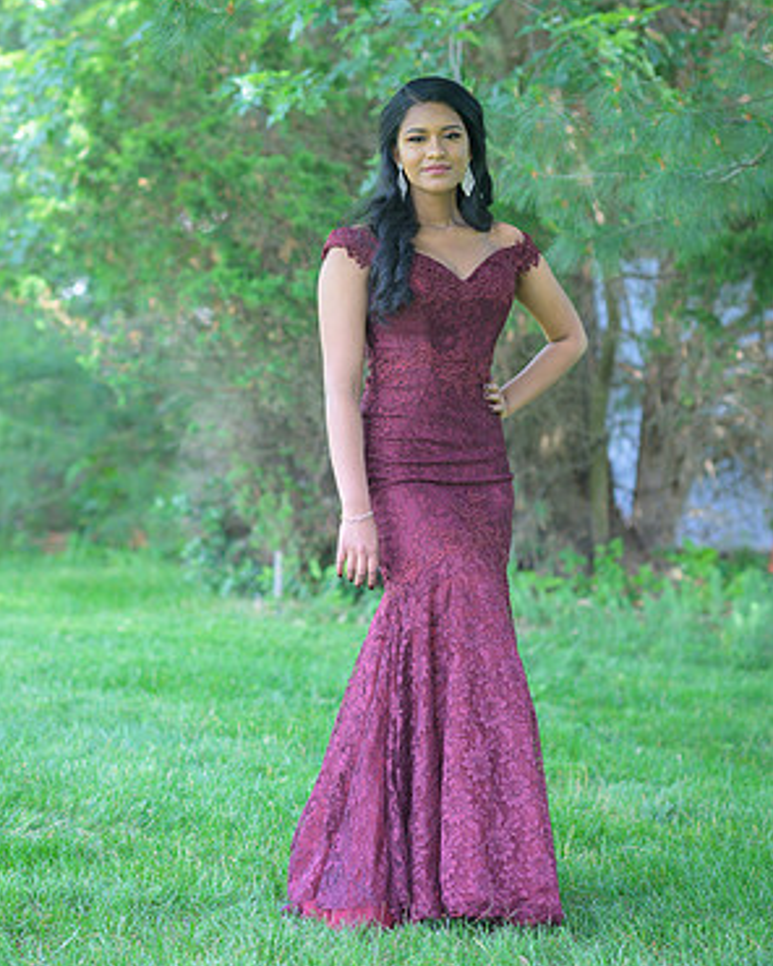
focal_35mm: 97
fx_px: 2774
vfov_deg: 19.8
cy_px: 470
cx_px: 384
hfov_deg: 15.9
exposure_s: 1/320
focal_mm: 85
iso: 400
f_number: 2.8
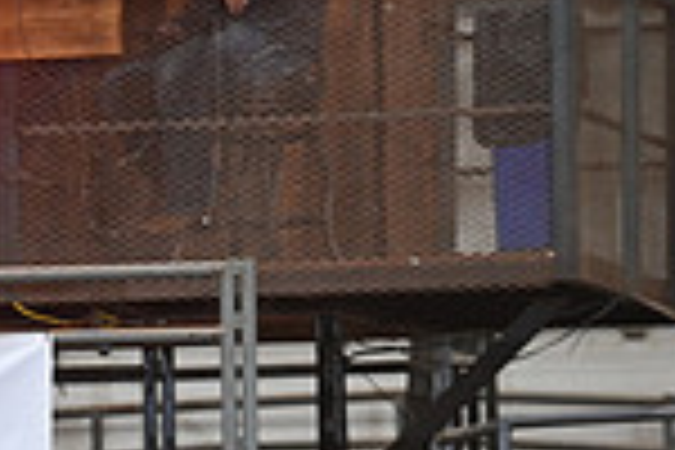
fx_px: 14511
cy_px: 862
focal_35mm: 774
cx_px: -256
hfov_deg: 2.7
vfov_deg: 1.8
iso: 2500
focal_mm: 200
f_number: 4.5
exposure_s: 1/250
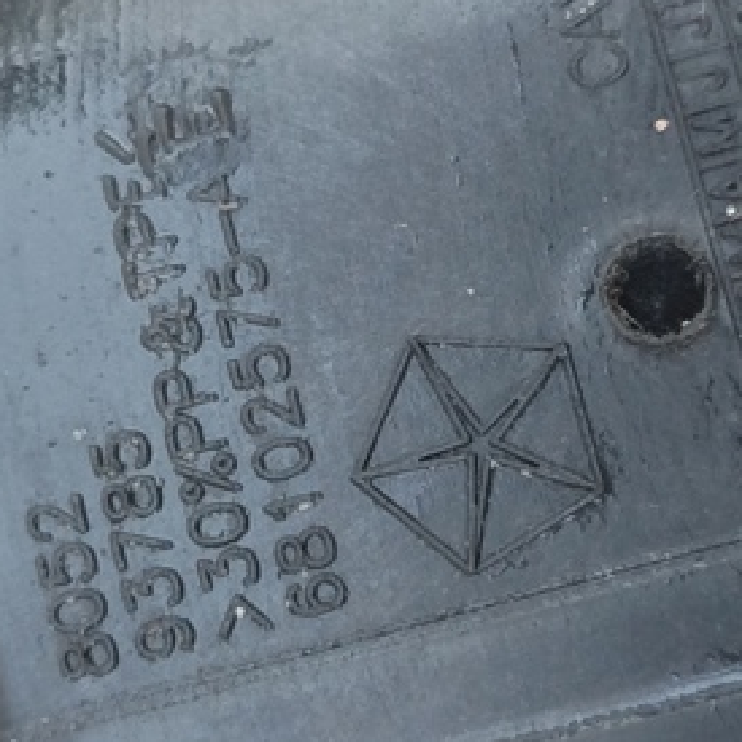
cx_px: 262
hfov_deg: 15.7
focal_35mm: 111
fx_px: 2692
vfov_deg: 15.7
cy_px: 318
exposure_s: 1/25
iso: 320
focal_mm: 5.31
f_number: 1.7
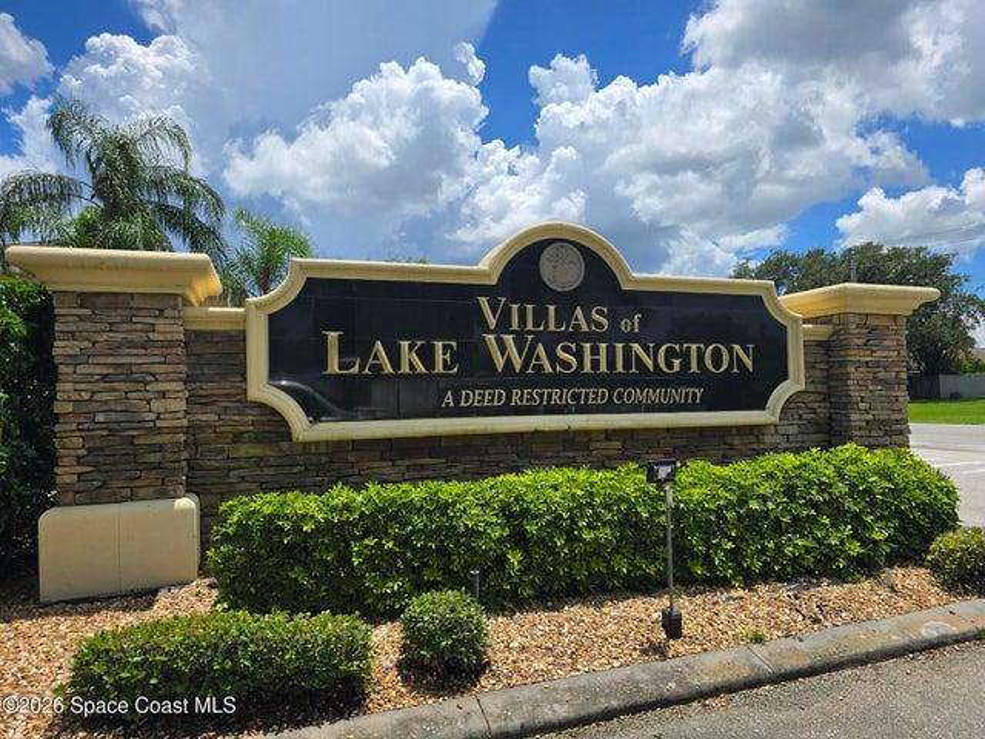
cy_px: 370
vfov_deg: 58.9
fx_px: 654
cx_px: 492
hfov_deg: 73.9
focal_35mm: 23
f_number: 1.7
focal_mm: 6.3
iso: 12
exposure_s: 1/1157
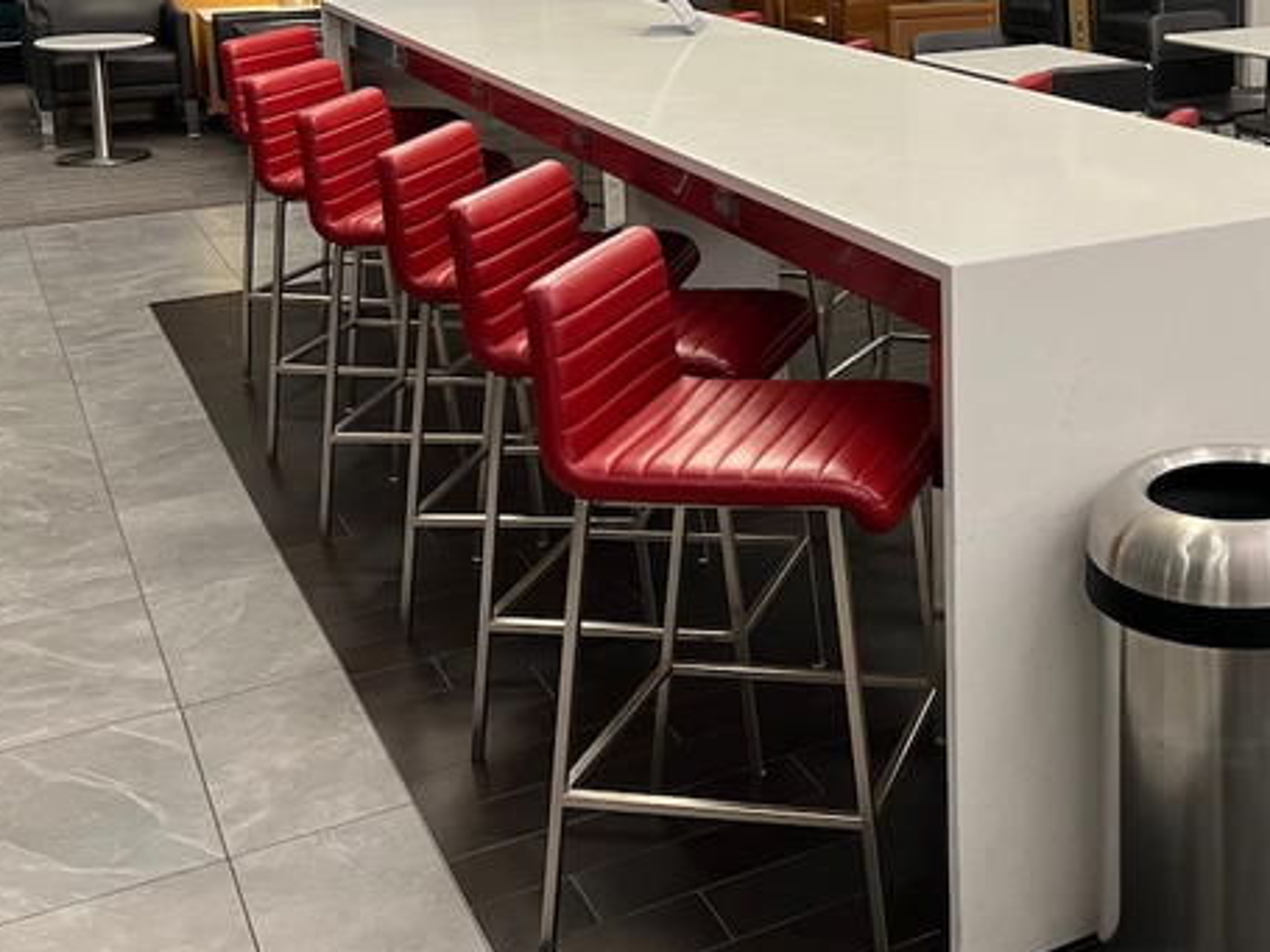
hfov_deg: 37.4
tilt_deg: -9.7
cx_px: 1108
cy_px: 142
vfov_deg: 29.3
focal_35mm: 48
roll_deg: +0.5
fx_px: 1761
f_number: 1.5
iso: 100
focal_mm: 5.7
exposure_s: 1/60
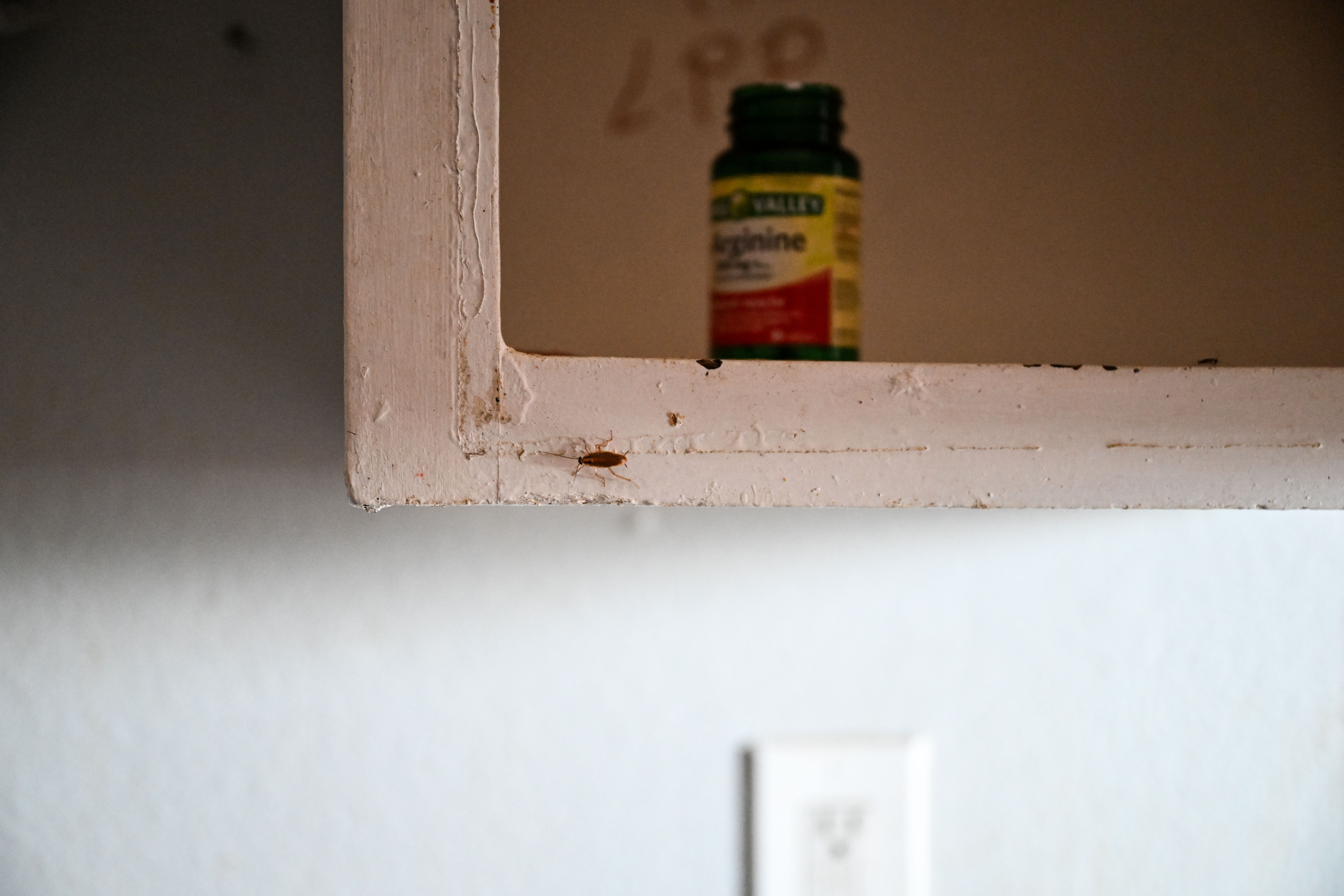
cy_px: 448
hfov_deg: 45.4
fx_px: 1605
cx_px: 672
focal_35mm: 43
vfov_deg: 31.2
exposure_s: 1/250
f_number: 2.8
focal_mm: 43
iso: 6400
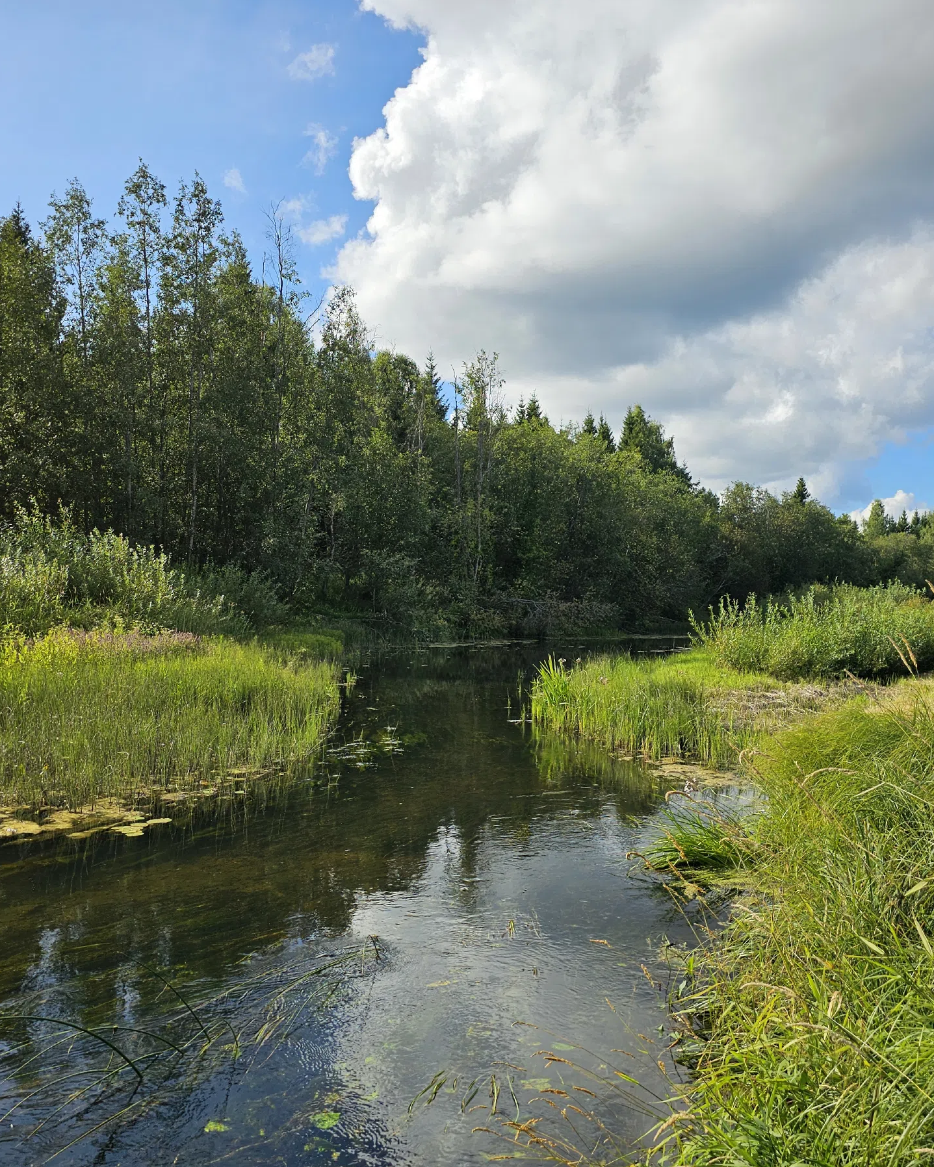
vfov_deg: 58.8
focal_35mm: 30
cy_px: 584
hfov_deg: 48.5
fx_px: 1037
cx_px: 486
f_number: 1.7
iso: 10
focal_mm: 6.3
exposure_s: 1/907
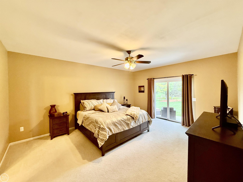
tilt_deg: -0.7
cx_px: 122
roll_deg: +1.7
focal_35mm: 14
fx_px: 98
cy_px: 91
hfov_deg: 102.1
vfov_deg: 85.7
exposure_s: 1/60
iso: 320
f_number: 2.2
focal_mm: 2.22
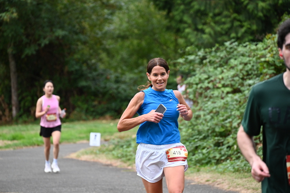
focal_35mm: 200
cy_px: 96
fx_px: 1611
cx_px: 145
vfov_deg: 6.9
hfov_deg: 10.3
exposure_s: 1/250
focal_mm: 200
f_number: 6.3
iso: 720
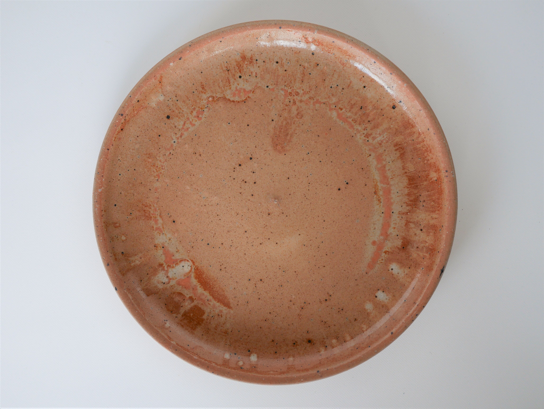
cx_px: 272
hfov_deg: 46.8
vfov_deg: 36.0
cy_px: 204
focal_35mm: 40
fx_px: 629
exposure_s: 1/125
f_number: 1.7
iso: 200
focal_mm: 20
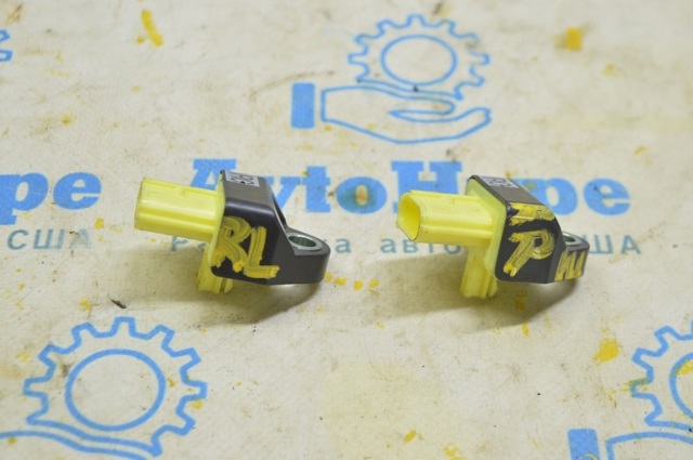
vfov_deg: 20.1
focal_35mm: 68
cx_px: 346
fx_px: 1298
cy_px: 230
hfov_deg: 29.9
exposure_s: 1/20
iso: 400
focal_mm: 45
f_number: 5.6
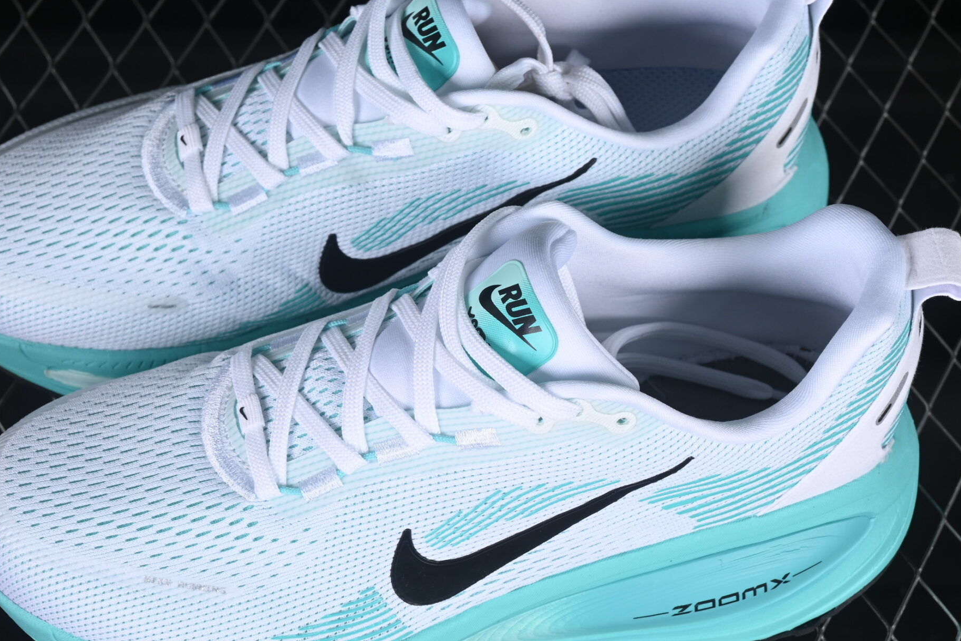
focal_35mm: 105
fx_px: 2802
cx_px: 421
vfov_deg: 13.0
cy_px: 346
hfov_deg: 19.5
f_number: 7.1
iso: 160
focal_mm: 50
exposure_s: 1/80
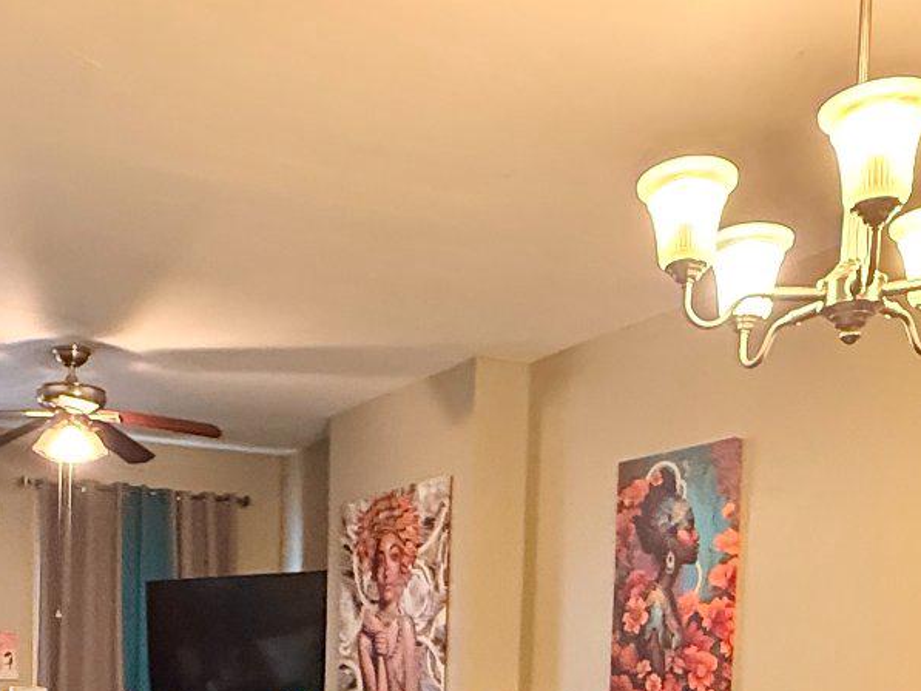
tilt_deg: -2.4
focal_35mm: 48
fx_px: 1277
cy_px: 762
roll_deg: -1.7
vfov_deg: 27.6
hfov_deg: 39.1
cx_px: 292
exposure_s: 1/60
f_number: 2.2
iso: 1000
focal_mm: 2.22
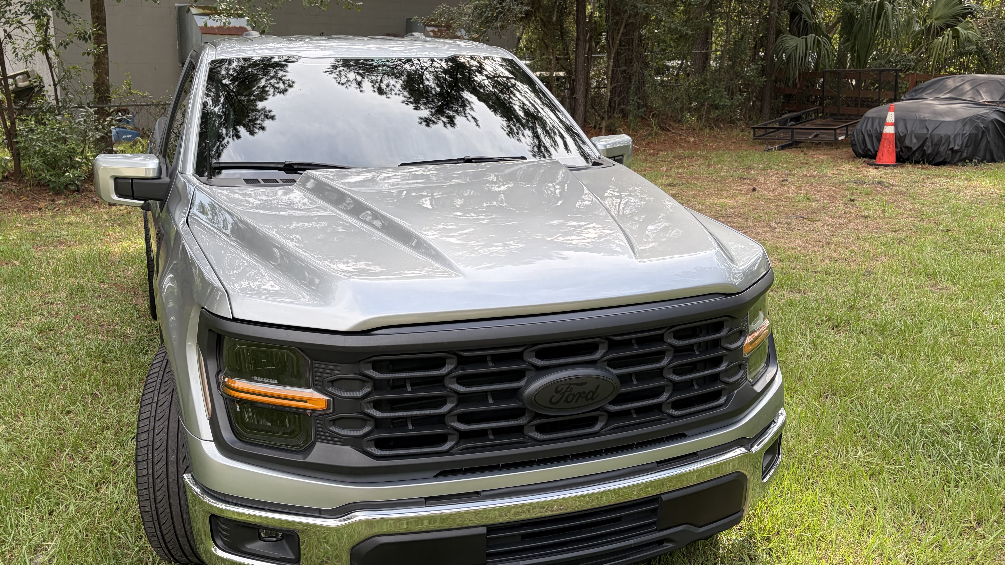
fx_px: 879
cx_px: 440
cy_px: 252
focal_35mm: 33
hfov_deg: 59.3
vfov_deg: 35.6
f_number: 1.6
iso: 64
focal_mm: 5.96
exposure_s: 1/680
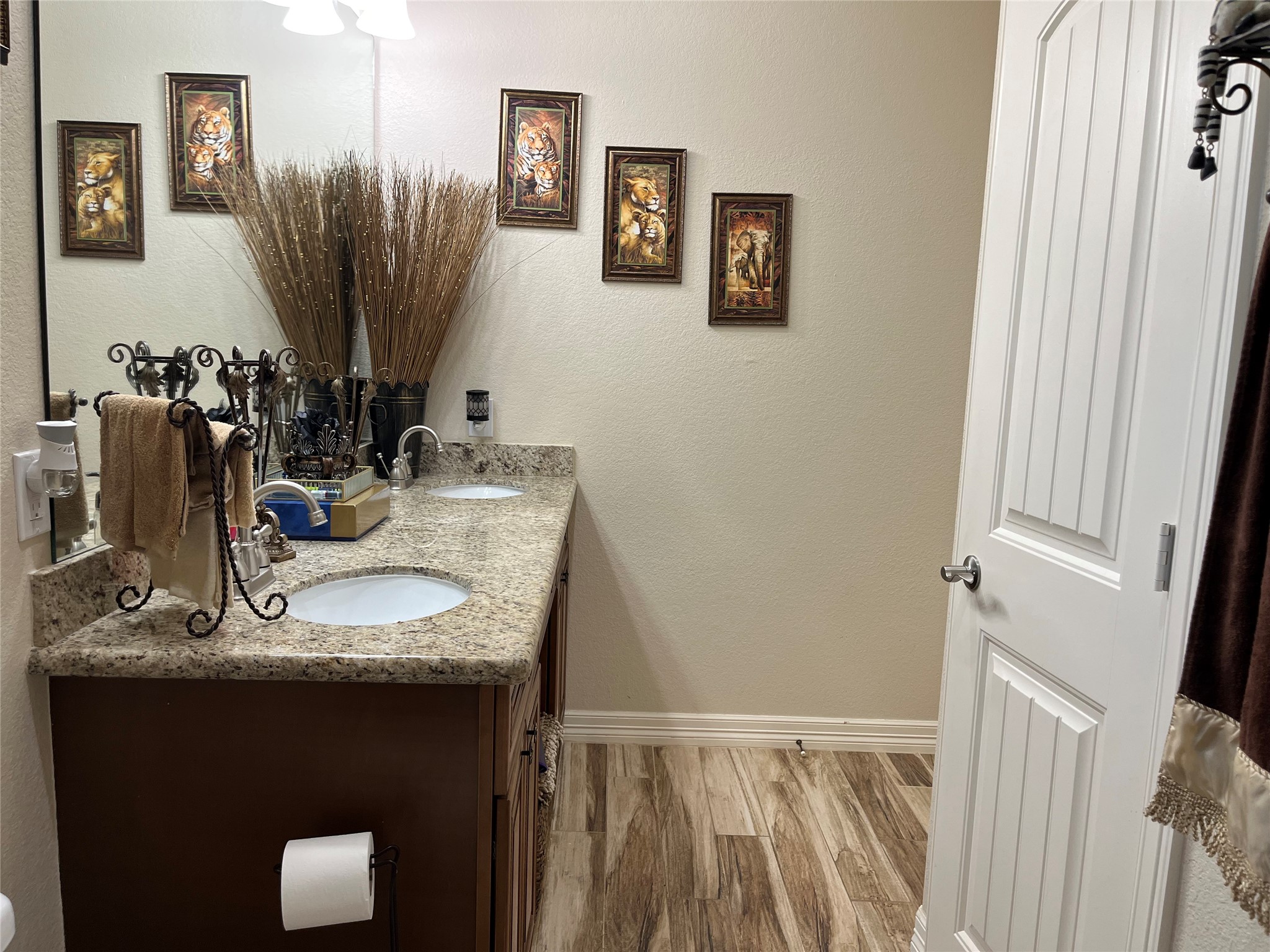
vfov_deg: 53.1
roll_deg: -2.3
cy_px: 476
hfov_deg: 67.3
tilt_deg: -8.2
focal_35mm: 26
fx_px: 954
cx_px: 635
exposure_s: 1/120
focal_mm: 5.1
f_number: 1.6
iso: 80
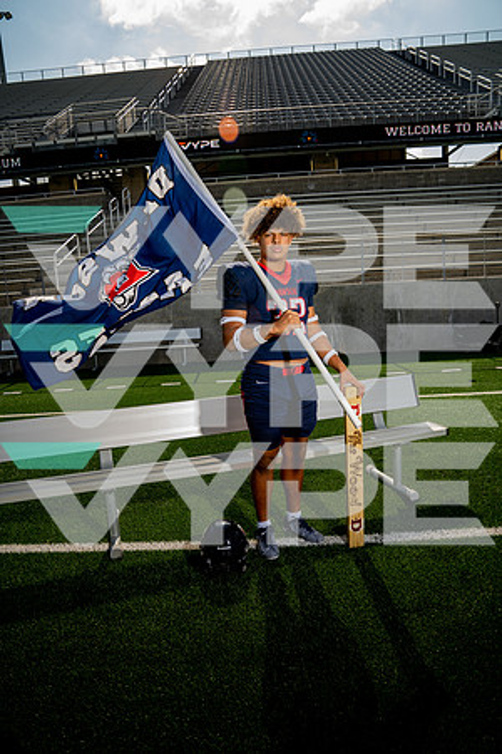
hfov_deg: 53.1
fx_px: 502
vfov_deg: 73.7
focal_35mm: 24
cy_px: 377
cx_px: 251
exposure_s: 1/250
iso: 100
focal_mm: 24
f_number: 6.3
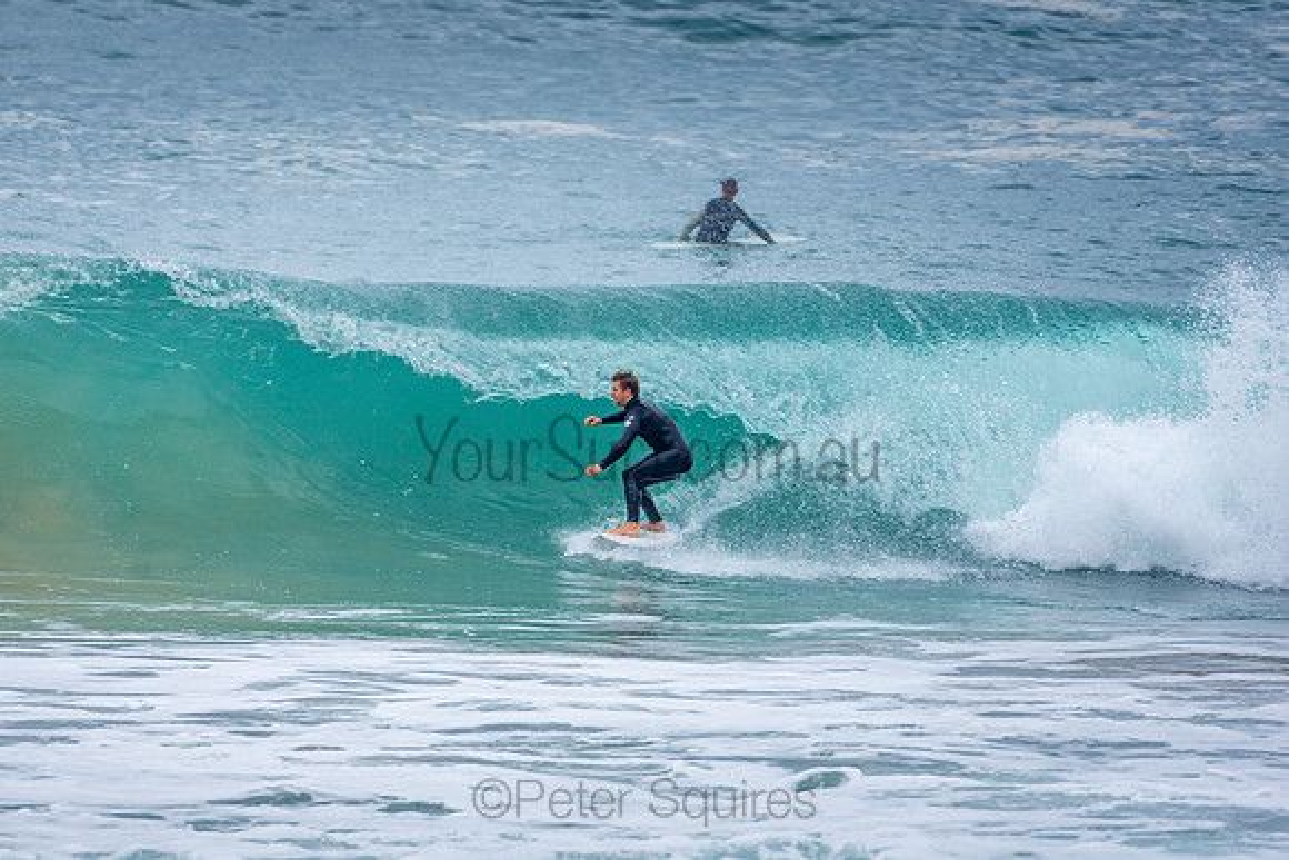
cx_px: 644
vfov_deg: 1.8
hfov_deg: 2.7
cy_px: 430
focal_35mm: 750
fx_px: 26859
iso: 125
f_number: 5.6
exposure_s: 1/500
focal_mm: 500
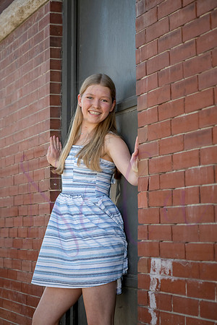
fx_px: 778
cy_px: 162
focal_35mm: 86
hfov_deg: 15.9
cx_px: 108
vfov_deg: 23.6
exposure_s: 1/1000
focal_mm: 86
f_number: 6.3
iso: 800
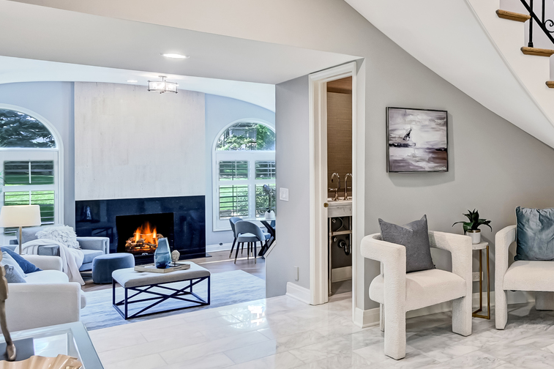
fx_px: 461
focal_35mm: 30
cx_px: 531
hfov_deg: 51.9
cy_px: 174
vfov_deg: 43.6
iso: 400
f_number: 8
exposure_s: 1/10
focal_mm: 14
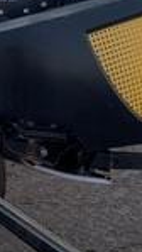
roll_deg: -1.3
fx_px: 762
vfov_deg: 18.1
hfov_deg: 10.6
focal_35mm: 114
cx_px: 3
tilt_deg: +1.0
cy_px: -24
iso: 32
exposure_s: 1/703
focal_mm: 4.2
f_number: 1.6
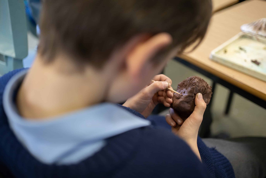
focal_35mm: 35
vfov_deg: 37.9
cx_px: 133
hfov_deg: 54.4
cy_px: 89
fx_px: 259
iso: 800
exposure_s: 1/160
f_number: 1.8
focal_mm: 35
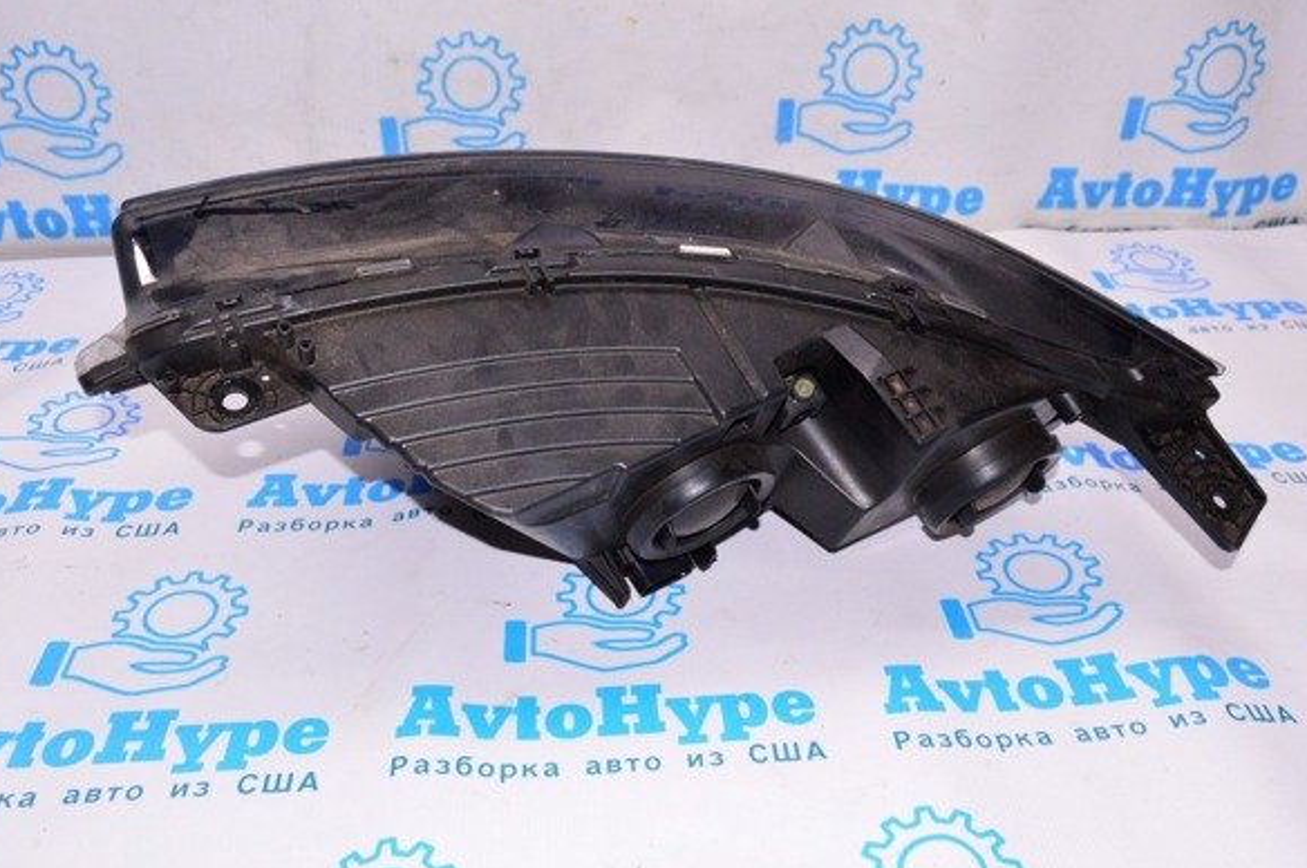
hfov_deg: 55.1
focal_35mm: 35
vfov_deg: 38.2
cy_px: 451
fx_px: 1253
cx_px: 683
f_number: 8
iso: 1600
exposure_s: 1/125
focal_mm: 21
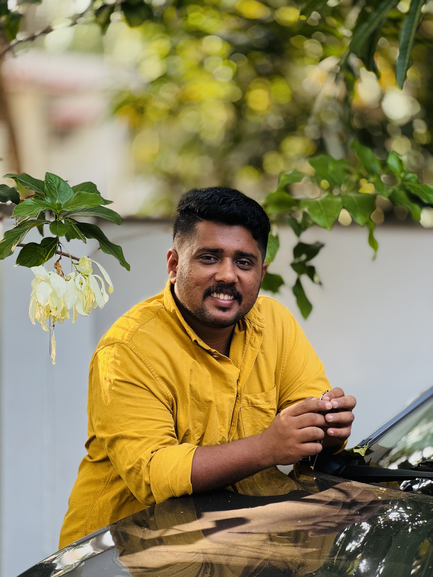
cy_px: 288
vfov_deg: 25.3
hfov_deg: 19.1
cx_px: 216
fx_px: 1284
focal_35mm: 77
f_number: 2.8
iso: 100
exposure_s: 1/99
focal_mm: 9
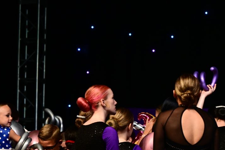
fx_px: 1500
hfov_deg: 8.5
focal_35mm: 240
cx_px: -5
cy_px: 45
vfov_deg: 5.7
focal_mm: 115
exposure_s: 1/640
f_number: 4.5
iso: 3200
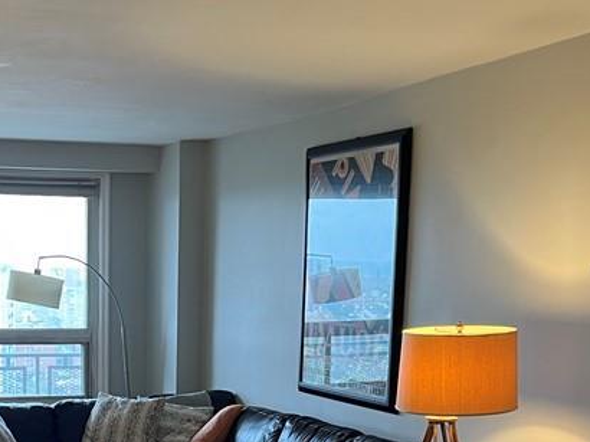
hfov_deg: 29.1
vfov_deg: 21.6
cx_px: 112
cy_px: 459
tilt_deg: -9.2
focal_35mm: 65
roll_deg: -0.1
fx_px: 1107
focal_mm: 5.7
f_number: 1.5
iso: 80
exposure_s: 1/60
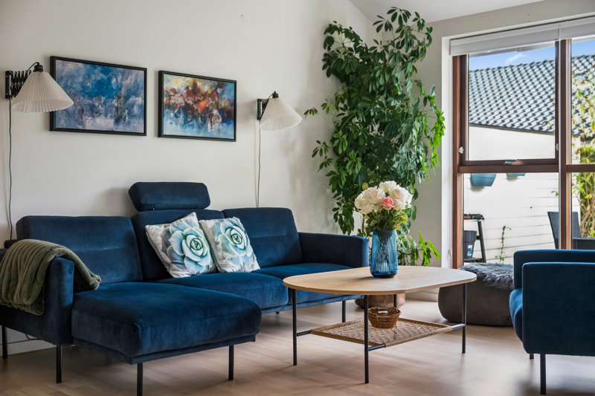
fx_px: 677
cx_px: 298
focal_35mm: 41
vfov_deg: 32.6
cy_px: 198
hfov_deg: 47.4
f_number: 2.8
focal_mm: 41
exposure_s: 1/160
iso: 400
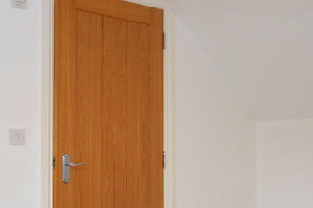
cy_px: 202
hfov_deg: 41.8
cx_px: 86
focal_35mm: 46
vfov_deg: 27.7
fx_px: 400
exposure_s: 1/60
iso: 400
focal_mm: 10
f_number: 4
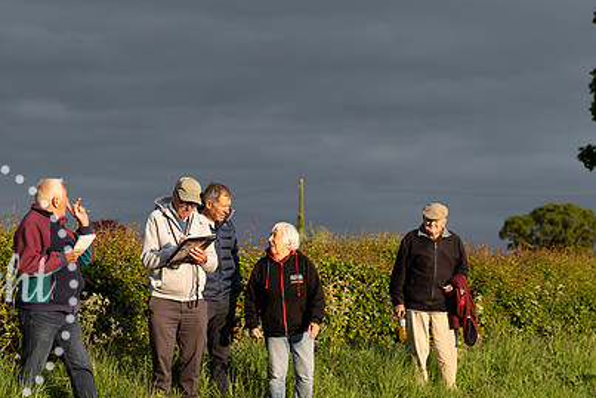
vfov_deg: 11.7
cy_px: 257
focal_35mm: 117
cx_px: 192
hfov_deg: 17.4
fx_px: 1938
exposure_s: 1/1000
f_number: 4
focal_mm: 70
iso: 250
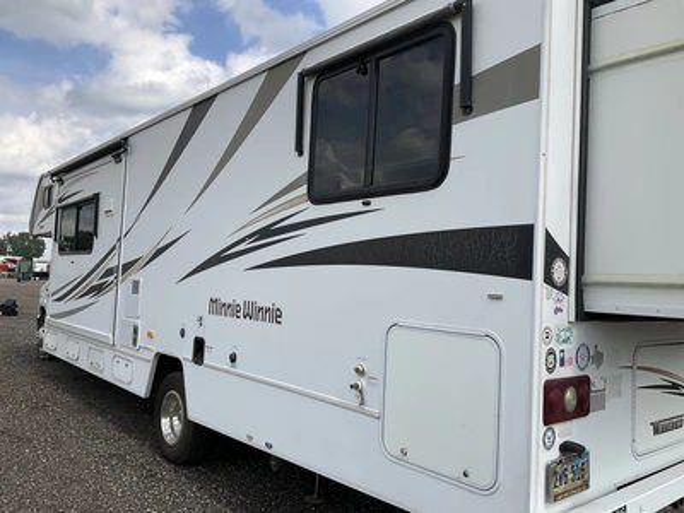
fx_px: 573
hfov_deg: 61.7
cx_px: 342
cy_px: 256
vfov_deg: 48.2
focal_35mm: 29
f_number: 1.8
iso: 25
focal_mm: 3
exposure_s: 1/1912
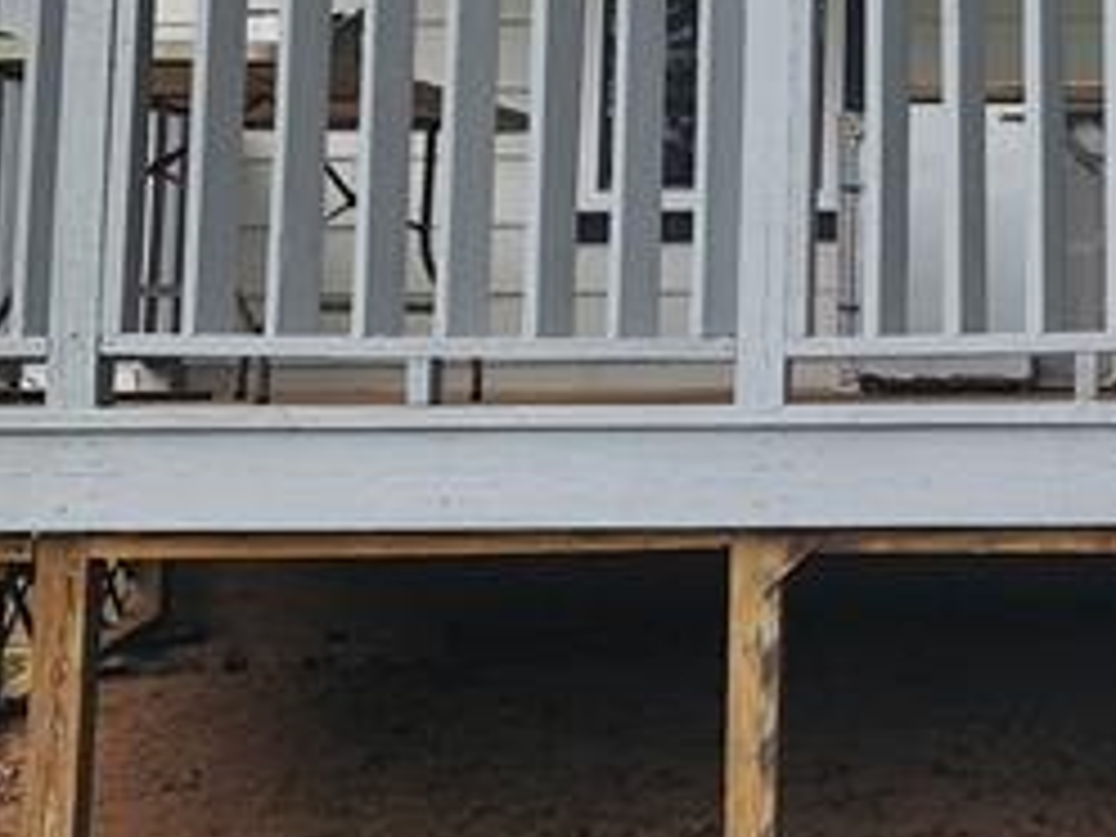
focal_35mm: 95
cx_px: 1292
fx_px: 3063
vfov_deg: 15.1
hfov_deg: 19.6
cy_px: -99
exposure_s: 1/202
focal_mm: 6.4
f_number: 1.8
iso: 12
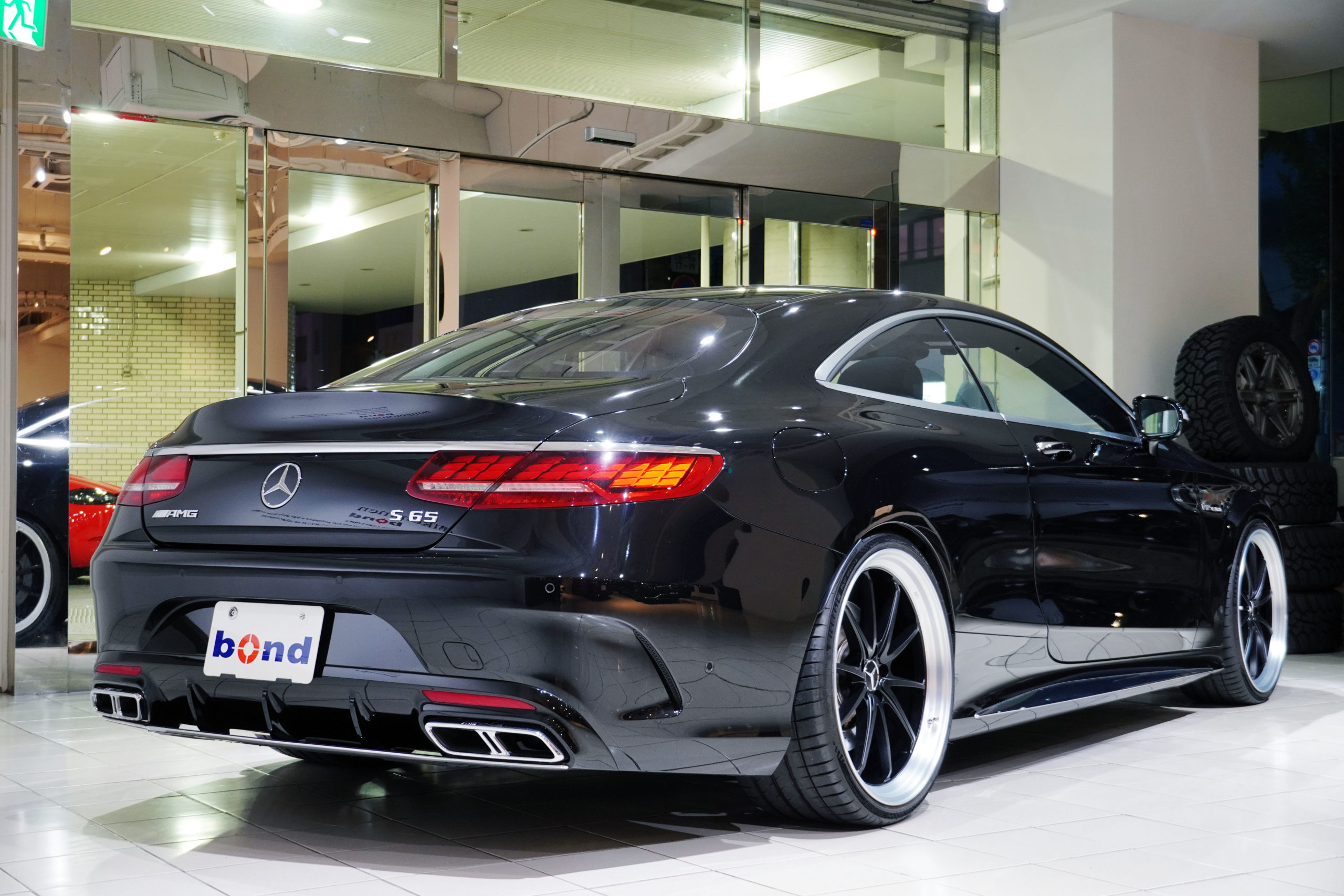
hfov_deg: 40.0
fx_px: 1848
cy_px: 448
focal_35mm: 50
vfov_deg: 27.3
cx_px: 672
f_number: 4.5
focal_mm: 33
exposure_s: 1/50
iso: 800
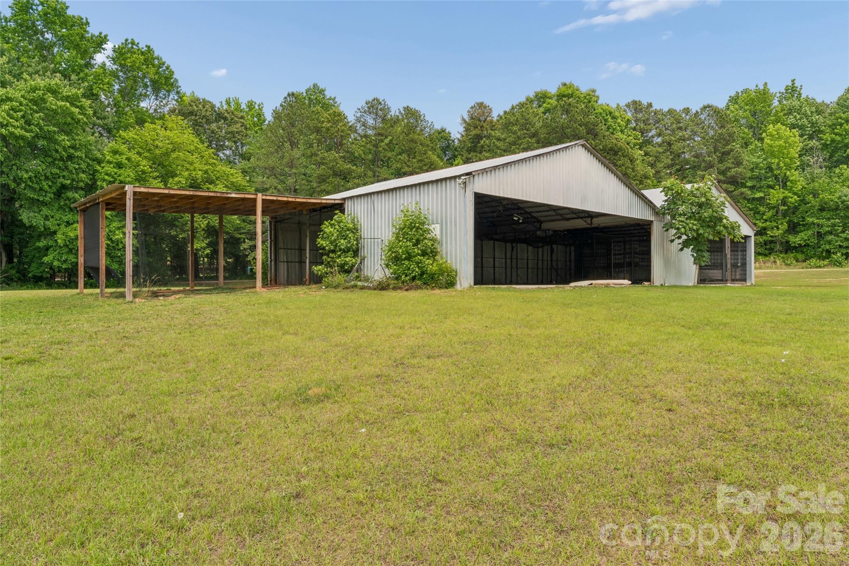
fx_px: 566
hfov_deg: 73.7
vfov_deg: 53.1
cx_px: 424
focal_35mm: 24
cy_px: 283
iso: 100
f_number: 22
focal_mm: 24
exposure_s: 1/13
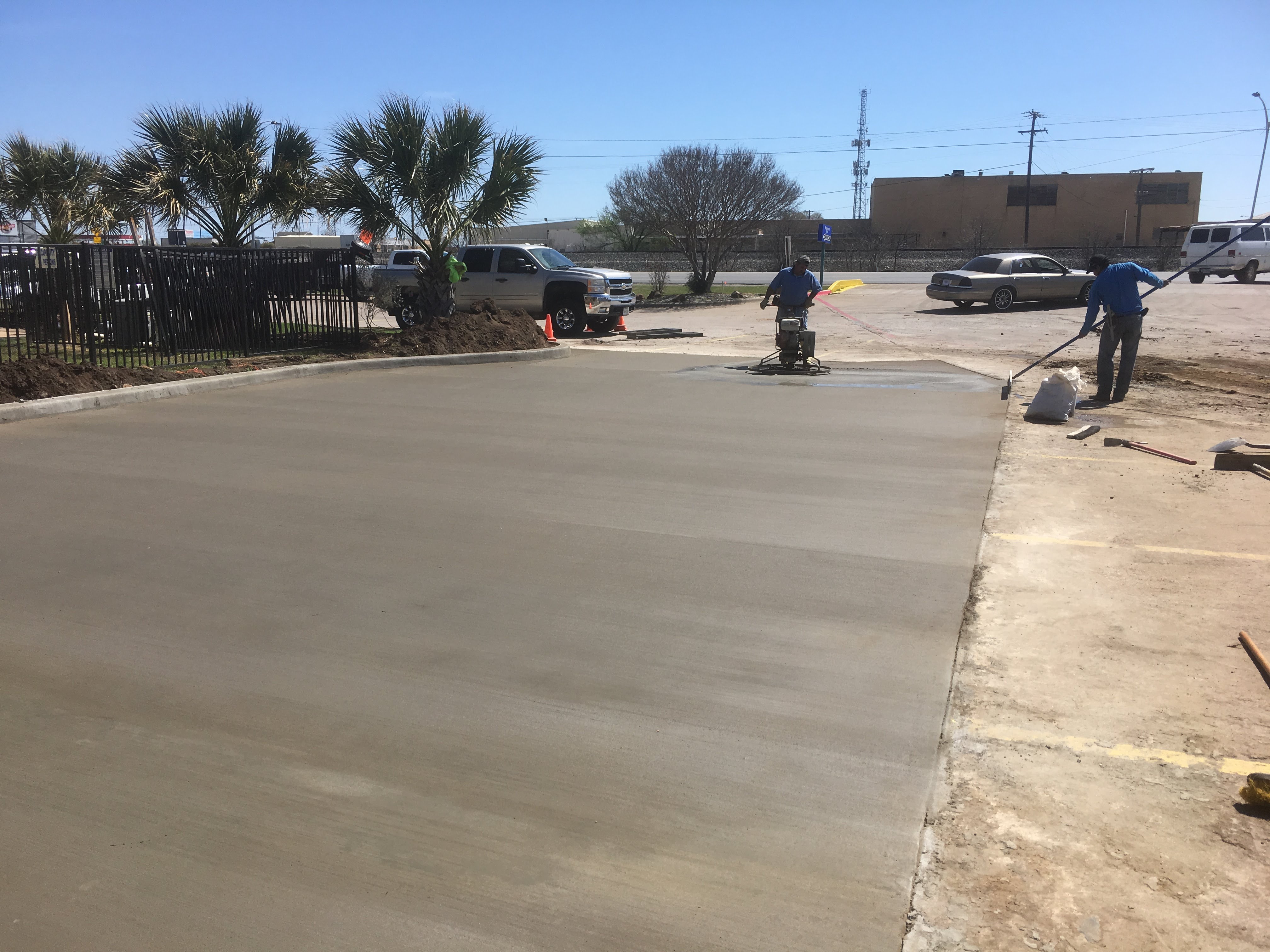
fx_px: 1064
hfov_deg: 61.7
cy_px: 476
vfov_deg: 48.2
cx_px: 635
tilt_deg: -11.3
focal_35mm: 29
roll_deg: -0.6
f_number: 2.2
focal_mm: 4.15
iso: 25
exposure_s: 1/1972
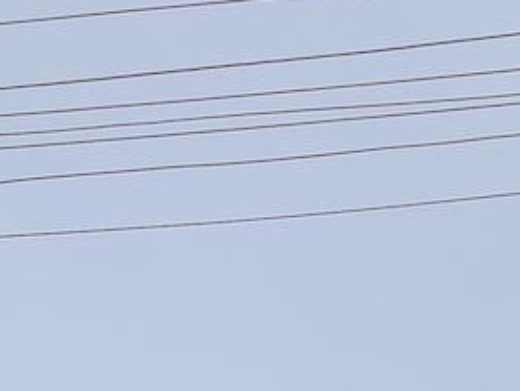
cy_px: 1041
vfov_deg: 8.4
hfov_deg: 11.4
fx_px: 2375
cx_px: 996
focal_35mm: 158
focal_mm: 4.75
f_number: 1.65
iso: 125
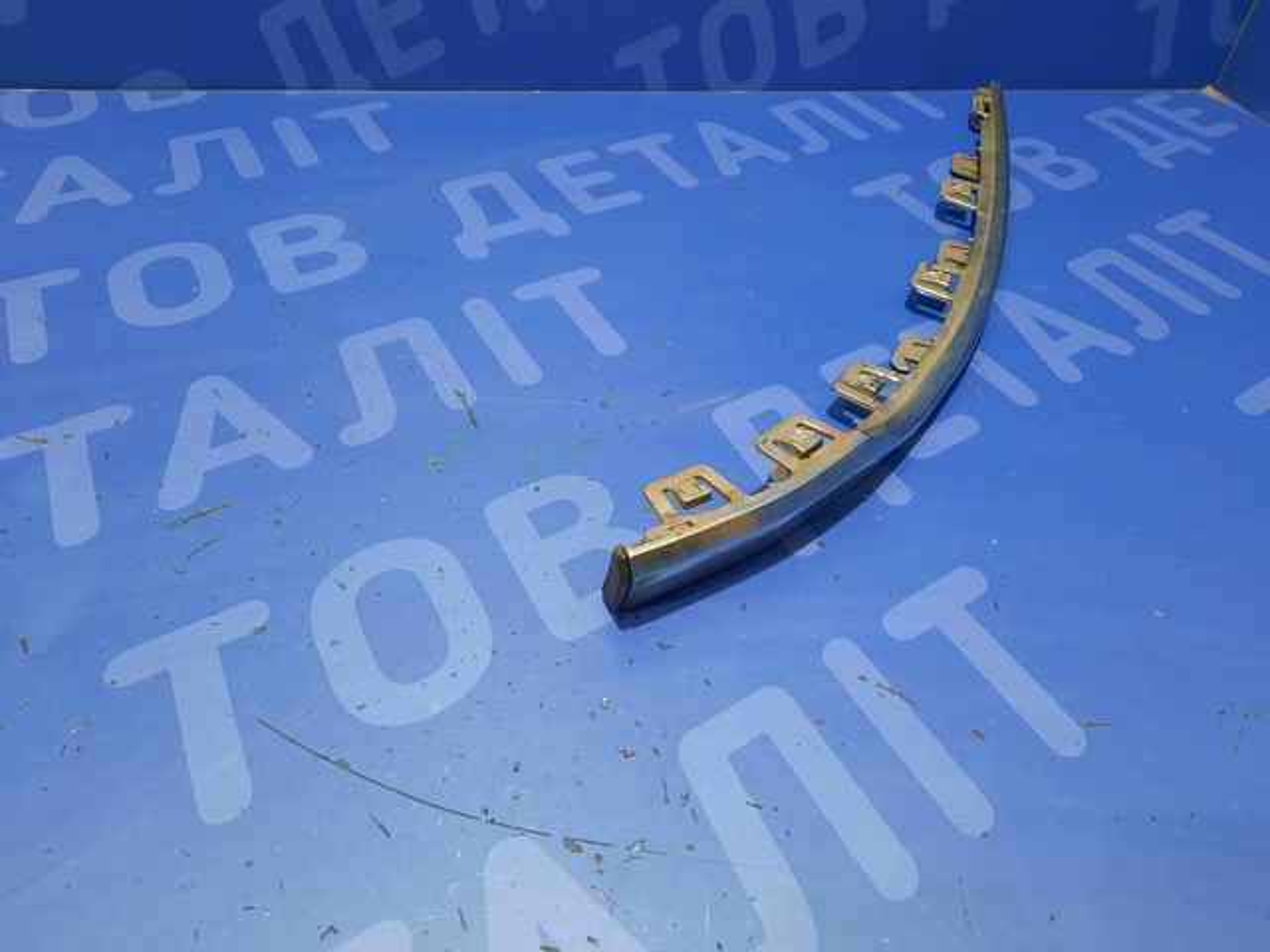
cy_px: 476
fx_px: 917
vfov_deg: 54.9
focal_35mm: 25
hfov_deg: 69.4
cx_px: 635
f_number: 2
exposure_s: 1/33
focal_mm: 4.6
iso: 400
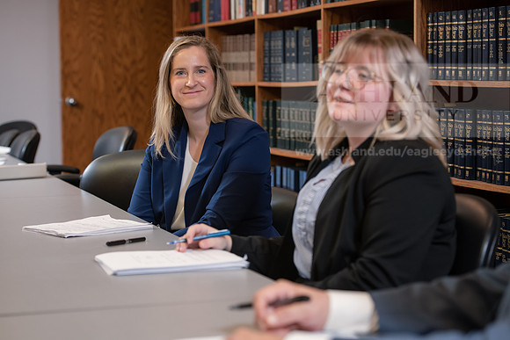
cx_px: 255
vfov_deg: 16.1
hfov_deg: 23.9
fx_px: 1204
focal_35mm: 85
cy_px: 170
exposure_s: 1/125
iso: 1000
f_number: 4
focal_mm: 85
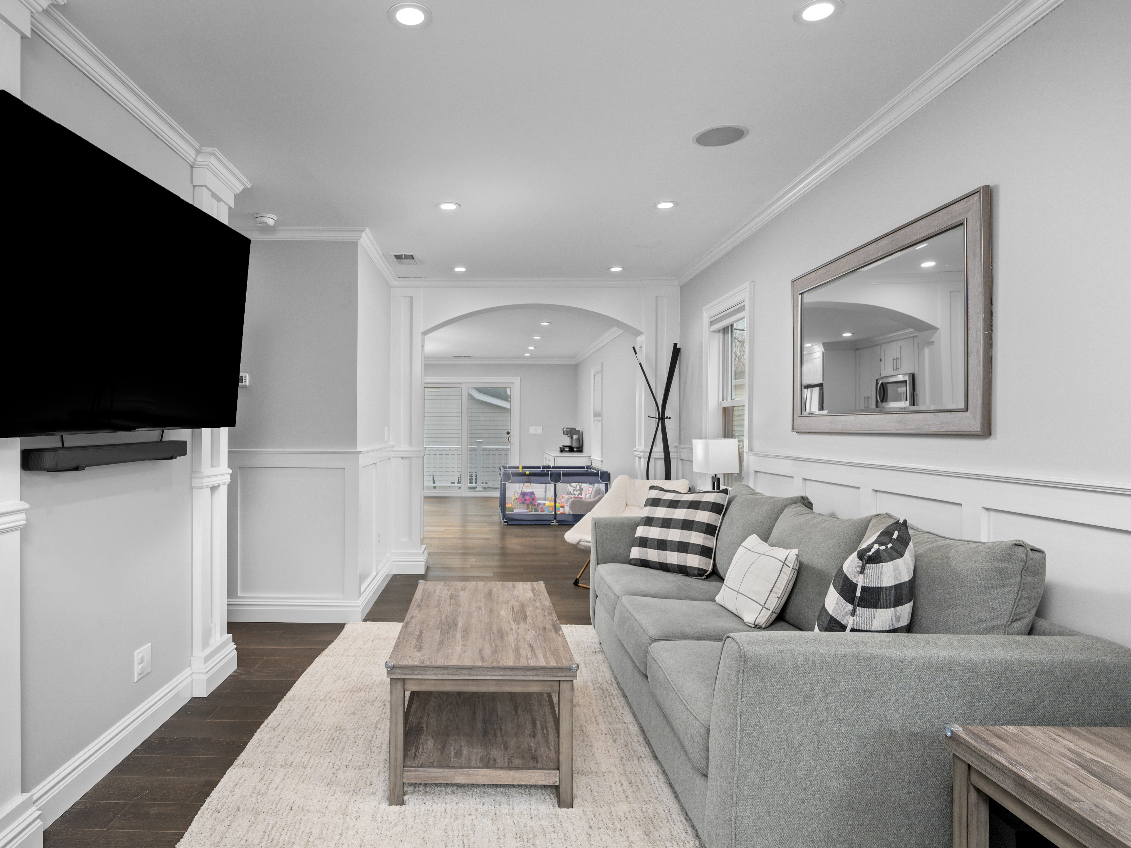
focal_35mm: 21
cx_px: 471
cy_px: 428
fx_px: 686
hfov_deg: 78.4
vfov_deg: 63.4
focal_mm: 18
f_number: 7.1
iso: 320
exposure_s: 1/3
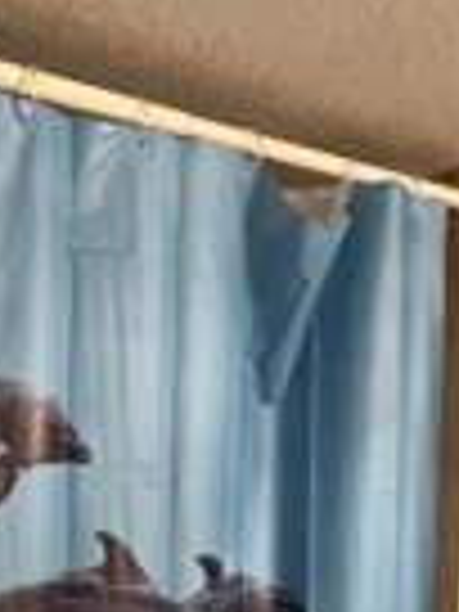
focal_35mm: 61
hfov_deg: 23.7
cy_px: 783
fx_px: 1078
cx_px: 108
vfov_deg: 27.0
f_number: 1.8
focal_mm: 1.57
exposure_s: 1/60
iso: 640
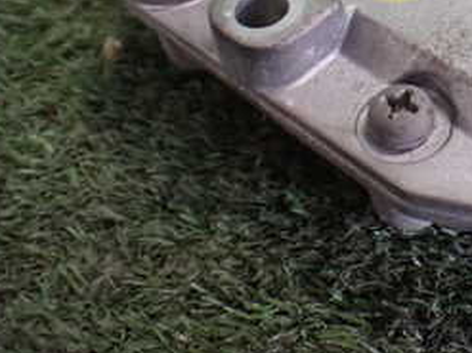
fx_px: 995
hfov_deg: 25.5
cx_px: 457
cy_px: -15
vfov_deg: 19.5
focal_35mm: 73
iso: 800
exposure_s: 1/100
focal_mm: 5.4
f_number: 2.3
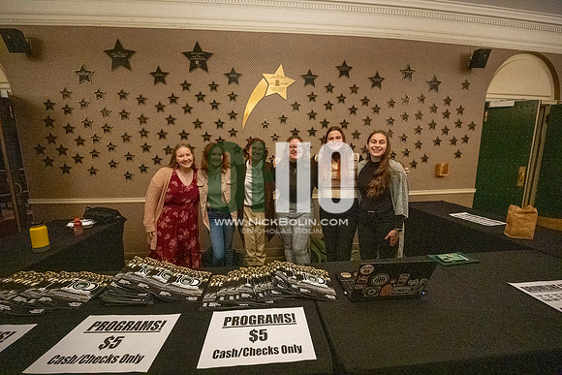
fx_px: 219
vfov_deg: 81.2
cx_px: 281
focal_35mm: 14
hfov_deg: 104.2
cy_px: 188
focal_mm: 14
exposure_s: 1/500
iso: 20000
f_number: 4
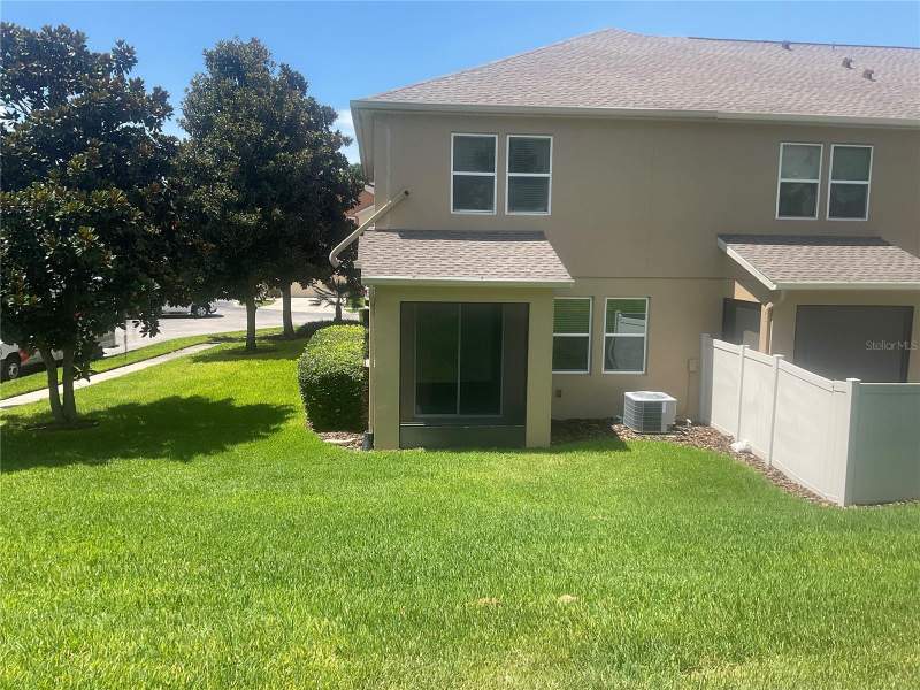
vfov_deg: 48.2
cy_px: 345
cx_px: 460
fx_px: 771
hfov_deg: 61.7
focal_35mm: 29
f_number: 1.8
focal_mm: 3
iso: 16
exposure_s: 1/1279
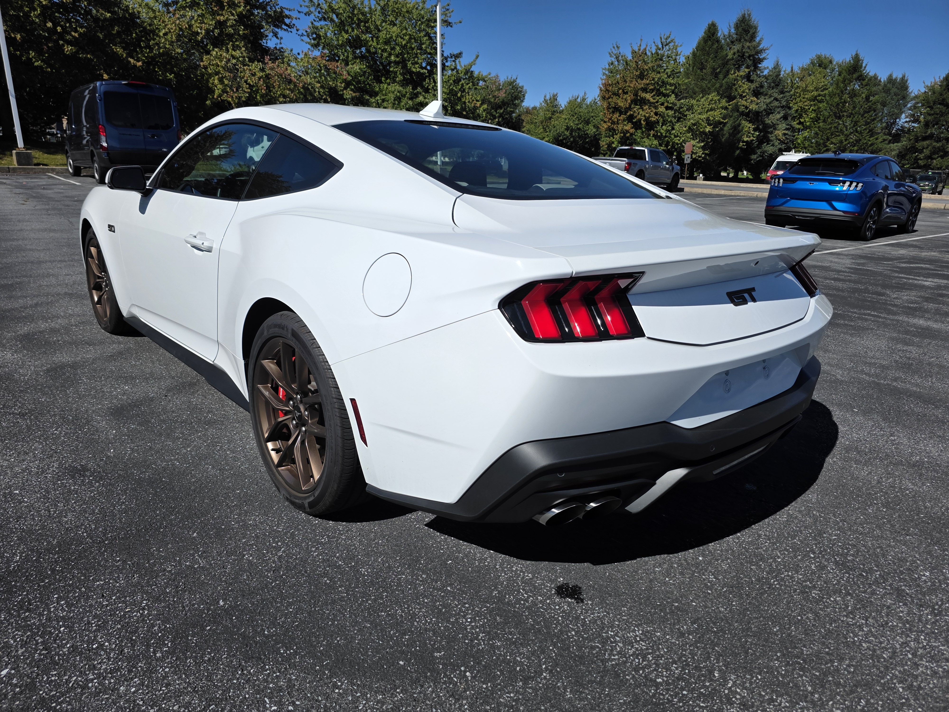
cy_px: 356
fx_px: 631
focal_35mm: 23
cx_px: 474
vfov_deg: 58.9
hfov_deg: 73.9
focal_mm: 6.3
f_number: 1.7
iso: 64
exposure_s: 1/7944
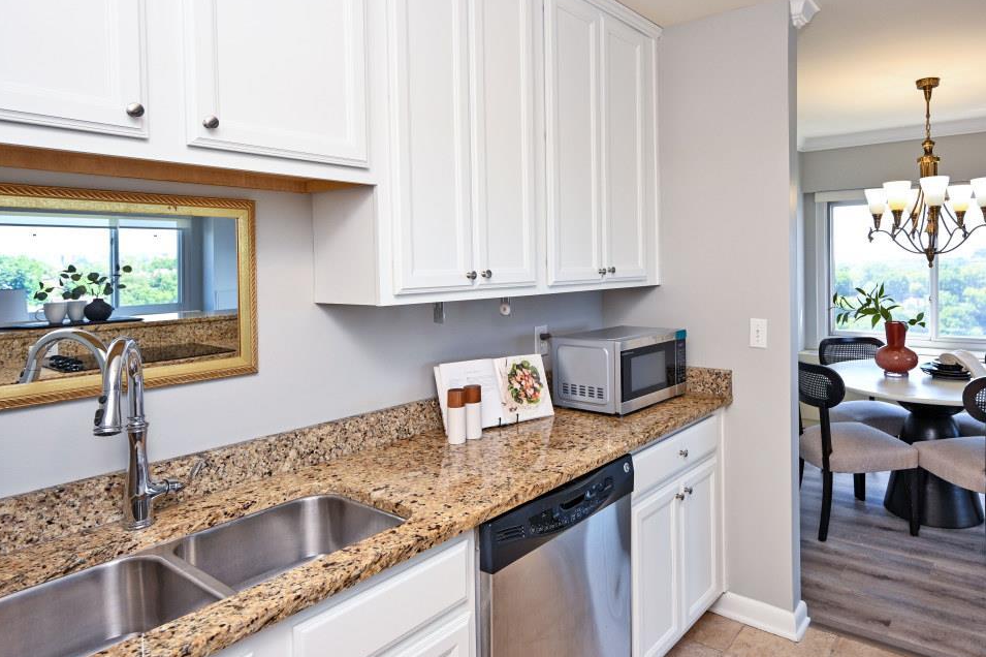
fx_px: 602
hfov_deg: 77.4
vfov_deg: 56.9
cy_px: 273
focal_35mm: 22
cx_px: 605
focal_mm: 14
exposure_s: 1/80
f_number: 5
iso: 200
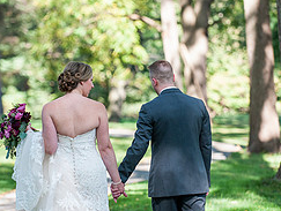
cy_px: 80
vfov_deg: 6.7
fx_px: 1805
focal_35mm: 222
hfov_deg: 8.9
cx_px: 139
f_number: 2.8
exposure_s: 1/1000
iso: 400
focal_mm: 125
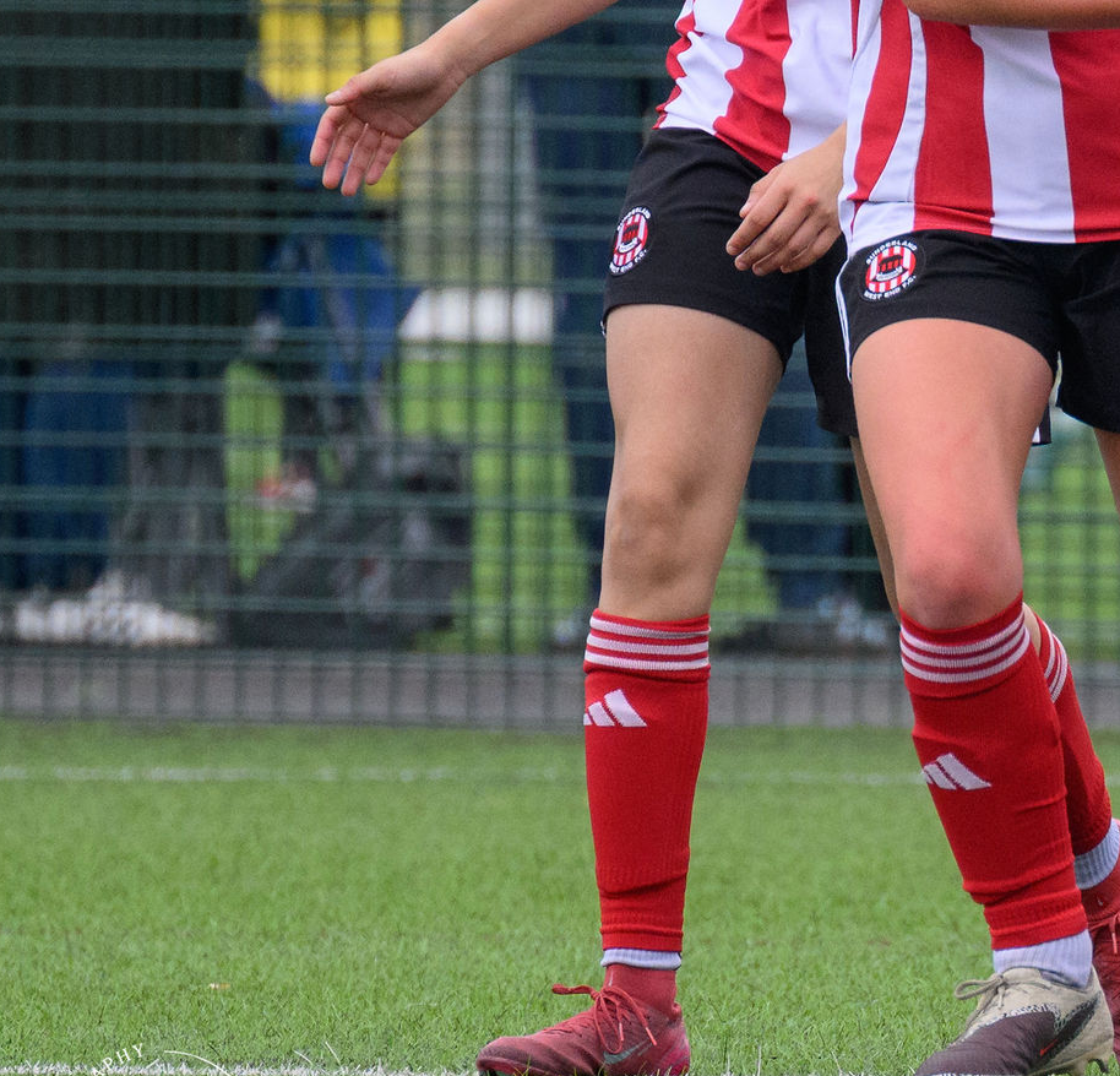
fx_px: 64534
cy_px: 485
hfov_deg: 1.0
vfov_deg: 1.0
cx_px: 1644
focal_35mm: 1798
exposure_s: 1/1250
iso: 1250
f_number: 5.6
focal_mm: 400
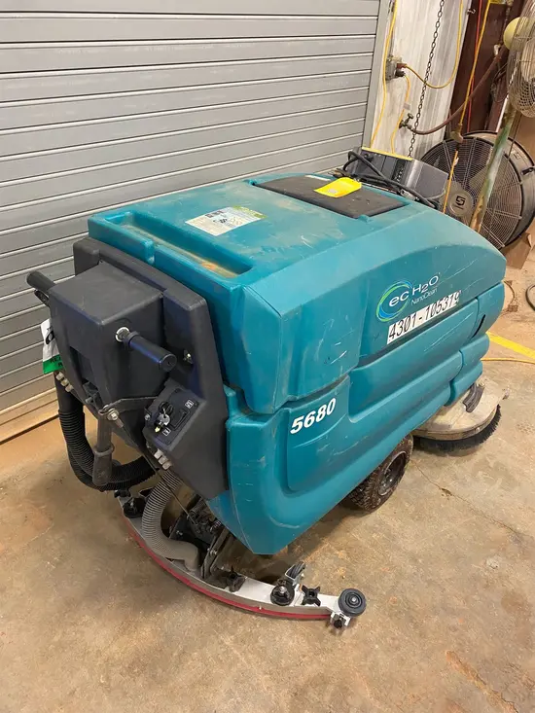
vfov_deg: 67.3
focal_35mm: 26
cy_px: 356
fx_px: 536
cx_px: 268
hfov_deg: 53.1
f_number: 1.8
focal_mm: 4.25
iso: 250
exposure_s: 1/60
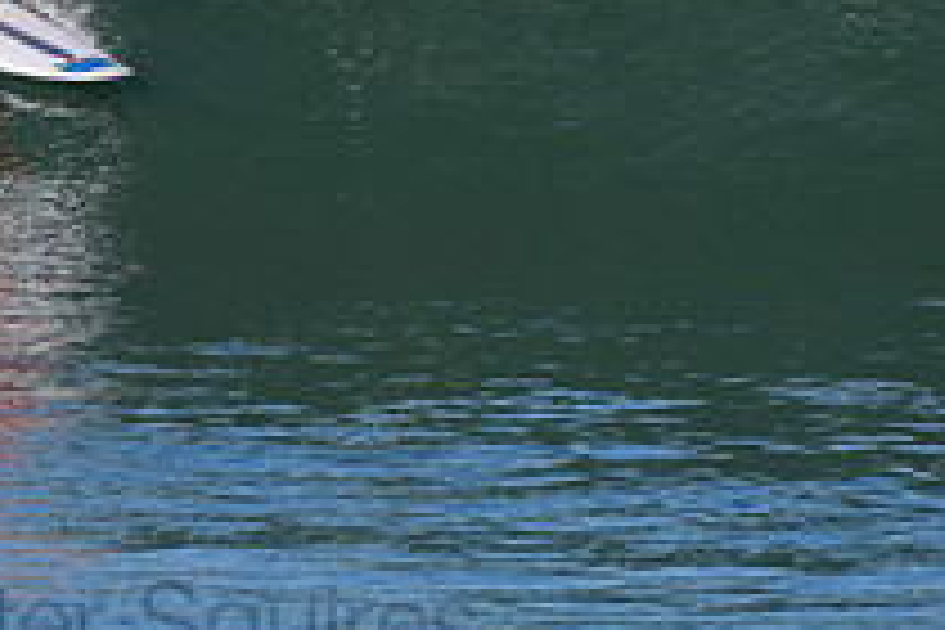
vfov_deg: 0.7
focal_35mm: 2073
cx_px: 130
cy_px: -124
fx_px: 54412
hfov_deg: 1.0
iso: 320
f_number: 5.6
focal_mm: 500
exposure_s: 1/2000
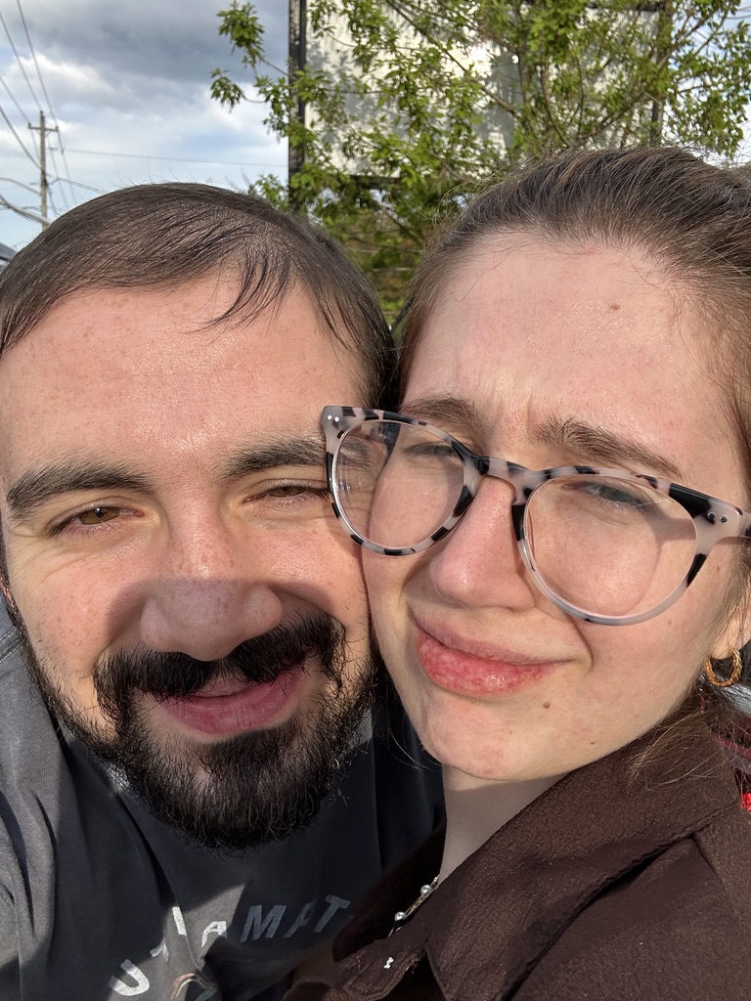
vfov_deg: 60.0
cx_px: 376
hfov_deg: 46.8
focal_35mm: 30
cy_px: 500
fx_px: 868
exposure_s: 1/363
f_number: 1.9
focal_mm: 2.69
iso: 25
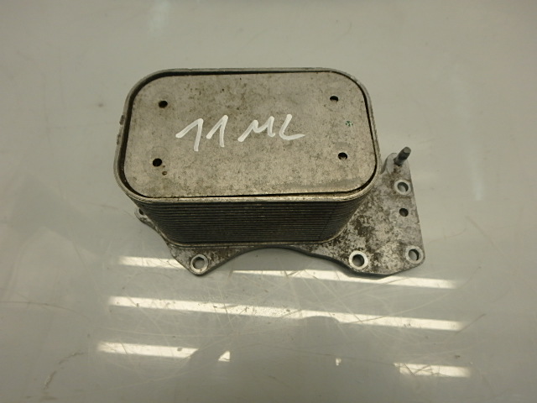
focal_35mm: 21
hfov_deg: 79.0
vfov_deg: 63.4
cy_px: 202
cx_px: 268
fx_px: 326
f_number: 3.5
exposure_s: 1/80
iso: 125
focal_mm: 3.7
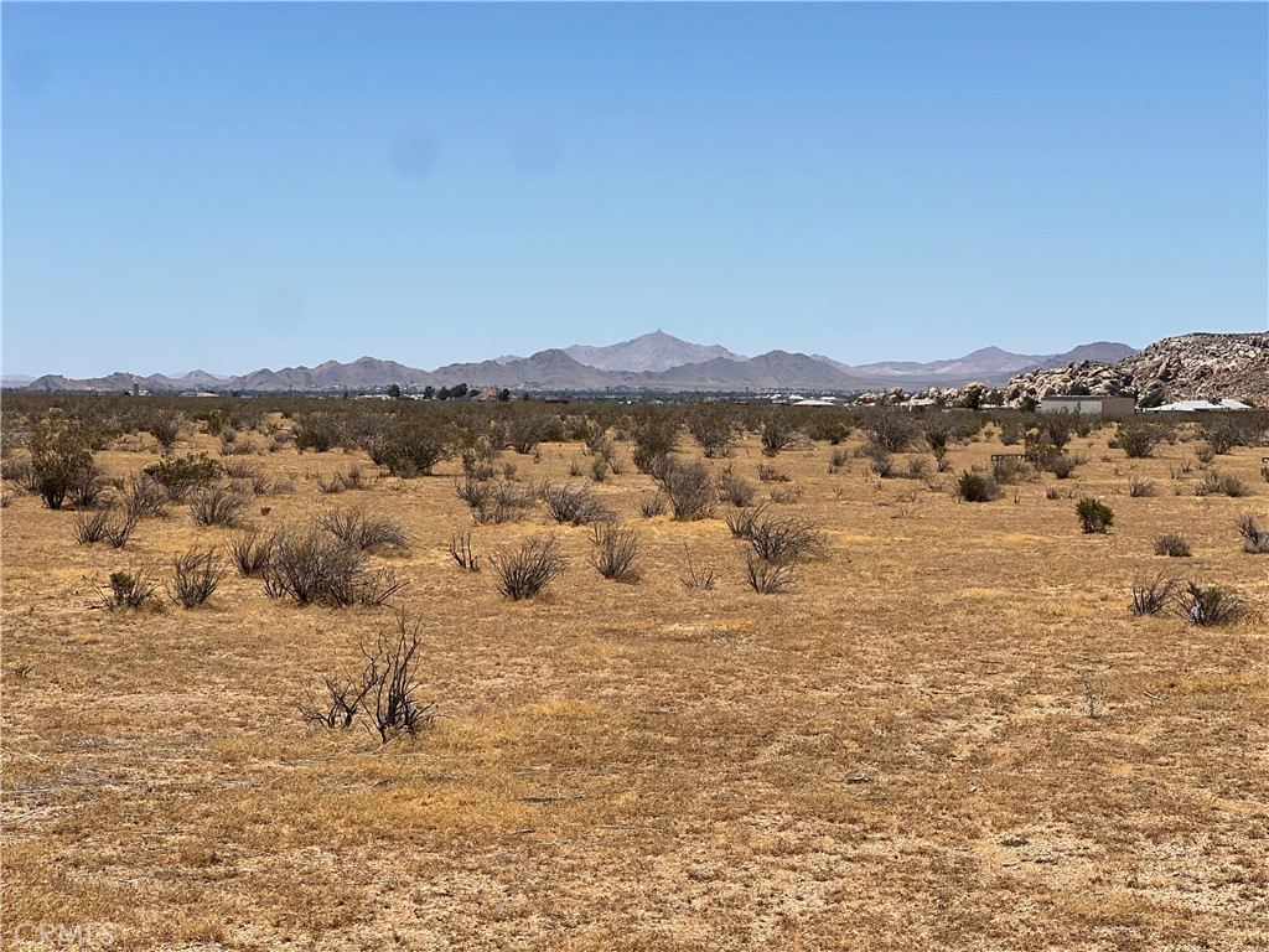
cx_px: 634
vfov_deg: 19.1
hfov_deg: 25.3
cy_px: 476
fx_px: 2823
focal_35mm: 77
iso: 32
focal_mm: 9
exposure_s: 1/1410
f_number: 2.8
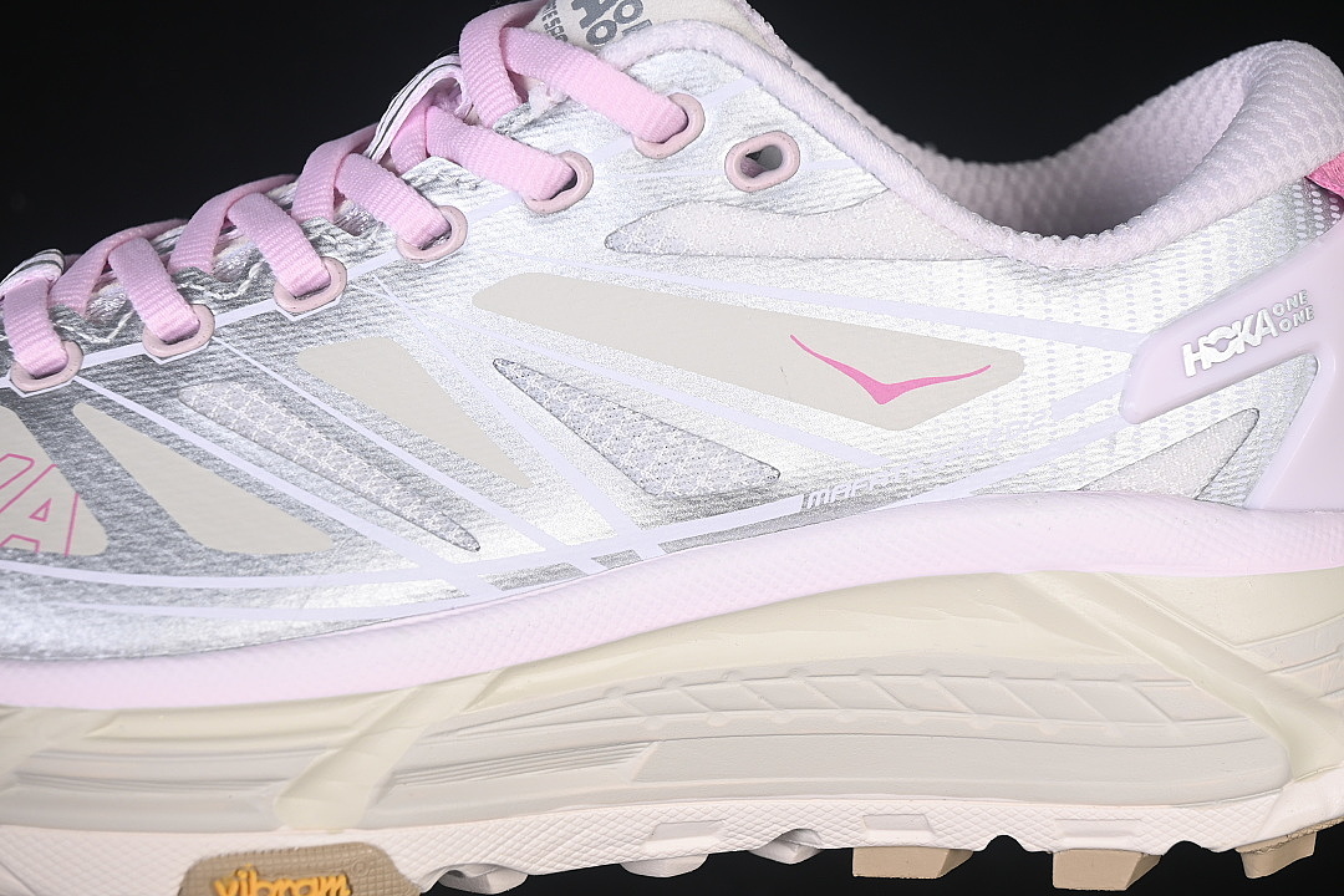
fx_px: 2800
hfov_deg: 27.0
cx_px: 672
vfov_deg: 18.2
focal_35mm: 75
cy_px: 448
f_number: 7.1
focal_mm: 50
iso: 160
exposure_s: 1/80
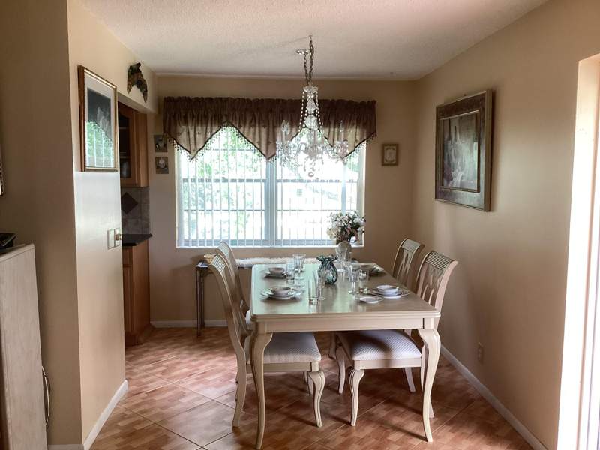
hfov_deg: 58.4
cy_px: 225
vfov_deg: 45.4
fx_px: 537
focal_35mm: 31
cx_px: 300
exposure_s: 1/60
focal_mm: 3.3
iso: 80
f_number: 2.4
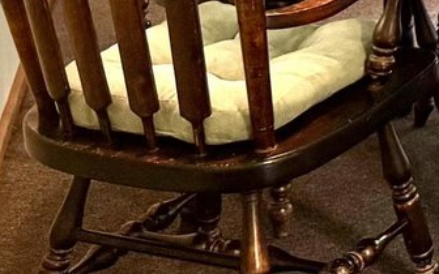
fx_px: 1448
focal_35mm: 121
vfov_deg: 10.0
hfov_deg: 14.6
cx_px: 852
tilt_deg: -8.1
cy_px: -284
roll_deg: -0.4
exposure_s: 1/60
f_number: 1.78
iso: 320
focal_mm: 6.76
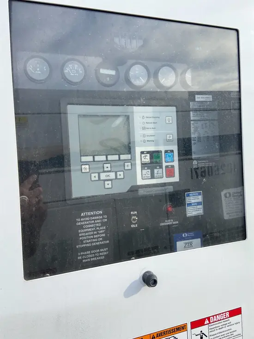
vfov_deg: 67.3
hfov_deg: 53.1
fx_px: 254
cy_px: 170
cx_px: 127
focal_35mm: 26
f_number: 1.8
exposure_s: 1/1157
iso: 32
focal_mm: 4.25
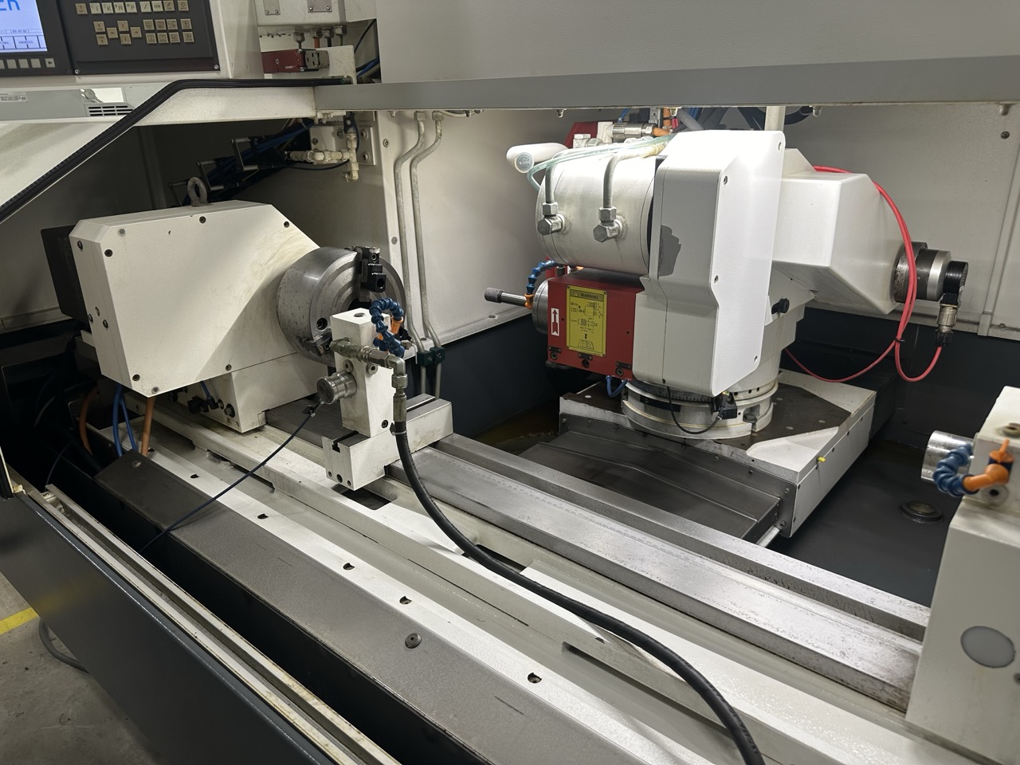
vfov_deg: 56.8
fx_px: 707
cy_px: 382
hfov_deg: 71.6
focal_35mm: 24
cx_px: 510
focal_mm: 6.86
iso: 80
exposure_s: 1/120
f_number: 1.78
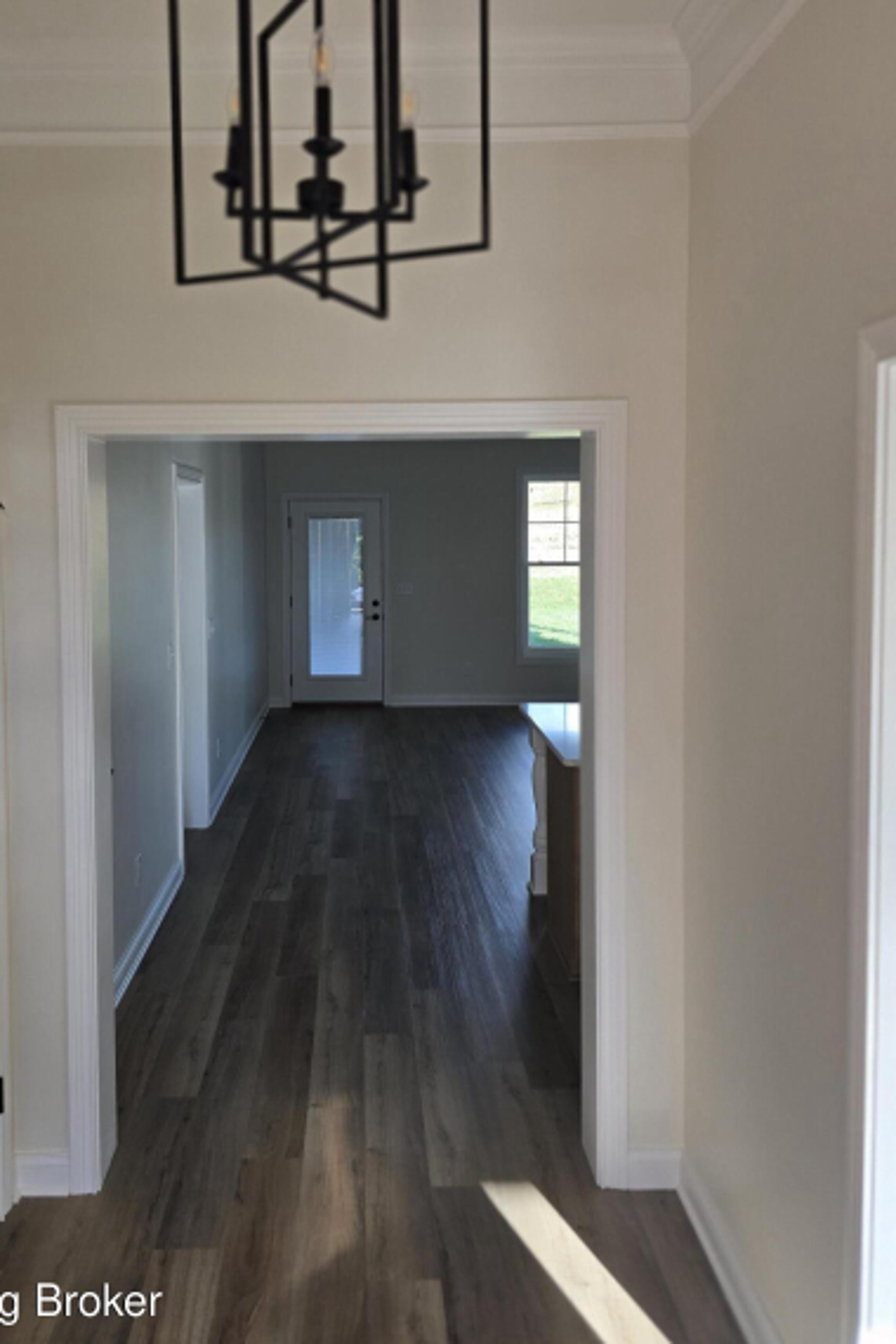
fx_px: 1045
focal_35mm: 28
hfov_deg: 46.0
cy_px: 586
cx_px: 337
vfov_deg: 65.2
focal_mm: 6.3
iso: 25
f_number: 1.7
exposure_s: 1/120
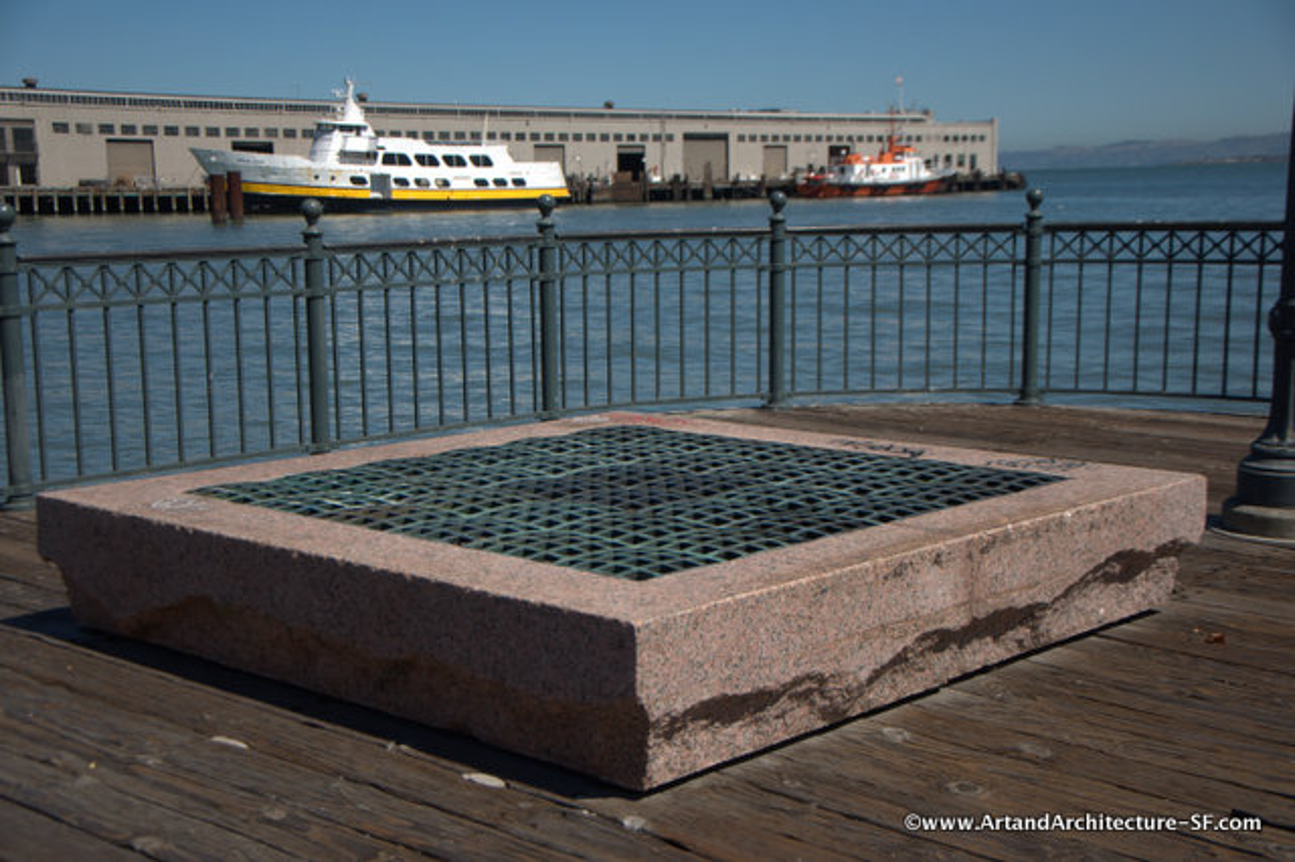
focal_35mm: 51
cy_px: 431
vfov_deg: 26.5
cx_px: 648
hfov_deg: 38.9
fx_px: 1834
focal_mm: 34
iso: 200
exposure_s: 1/1600
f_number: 4.2
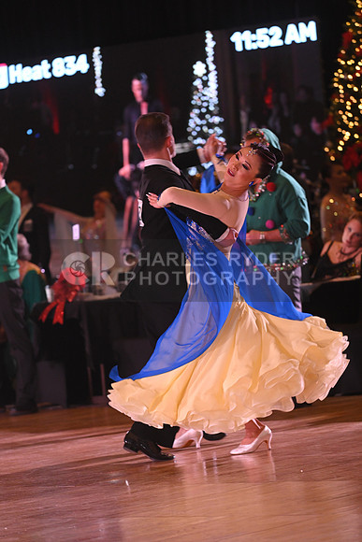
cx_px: 181
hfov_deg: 7.6
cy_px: 271
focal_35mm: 180
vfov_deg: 11.4
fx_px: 2713
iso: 2000
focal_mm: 180
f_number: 4.5
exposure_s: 1/200
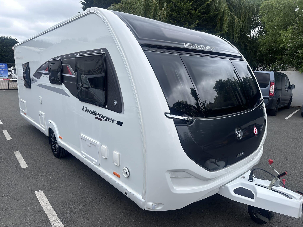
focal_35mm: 24
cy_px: 114
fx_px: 210
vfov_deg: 56.8
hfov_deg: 71.6
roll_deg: -1.8
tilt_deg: -9.0
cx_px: 152
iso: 80
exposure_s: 1/2591
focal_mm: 6.86
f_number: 1.78
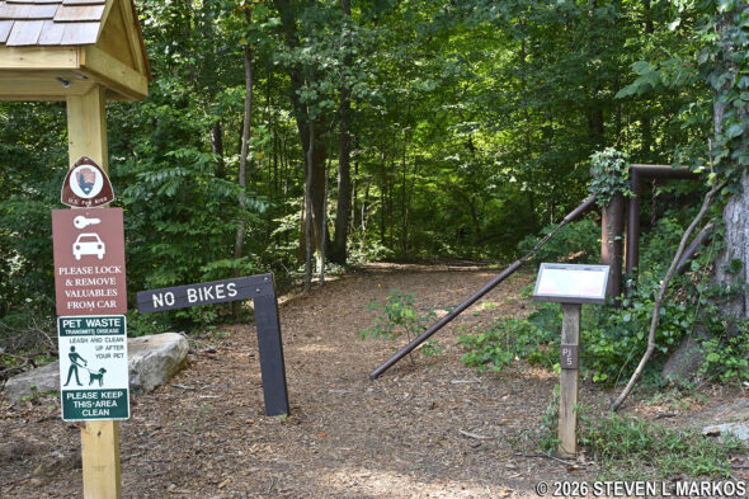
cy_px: 250
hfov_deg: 46.4
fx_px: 874
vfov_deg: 31.9
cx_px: 374
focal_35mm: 42
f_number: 11
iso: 500
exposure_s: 1/30
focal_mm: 42
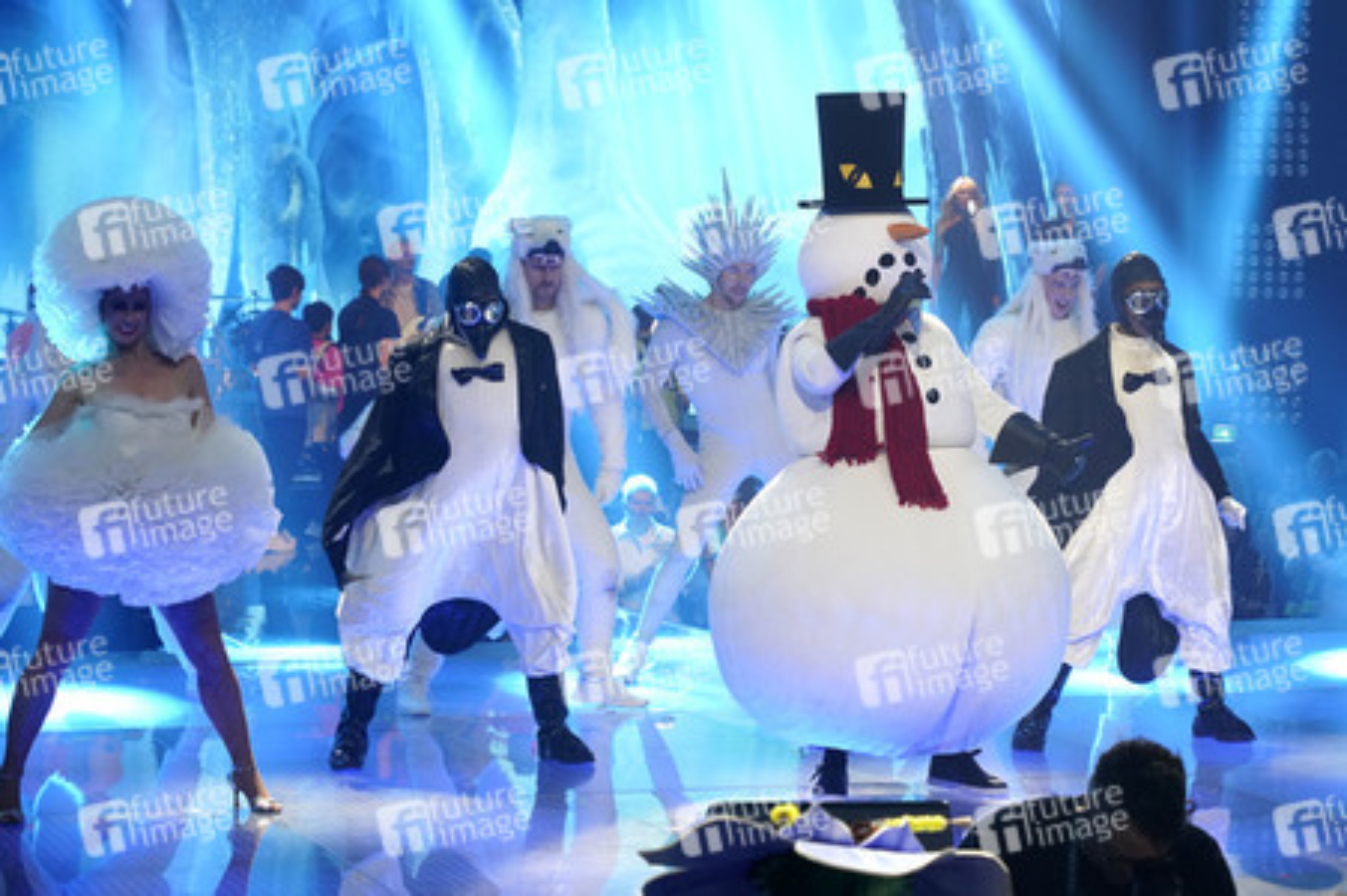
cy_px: 448
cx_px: 674
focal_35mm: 77
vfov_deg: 17.7
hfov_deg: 26.3
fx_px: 2879
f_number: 5.6
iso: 3200
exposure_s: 1/200
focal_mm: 77
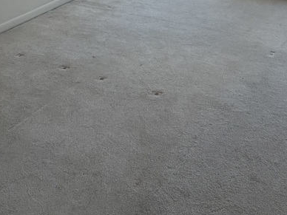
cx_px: 203
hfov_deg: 36.2
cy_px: -116
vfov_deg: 22.5
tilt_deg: -4.4
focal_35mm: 52
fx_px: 431
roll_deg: +1.8
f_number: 2.2
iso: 50
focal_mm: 2.22
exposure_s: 1/131
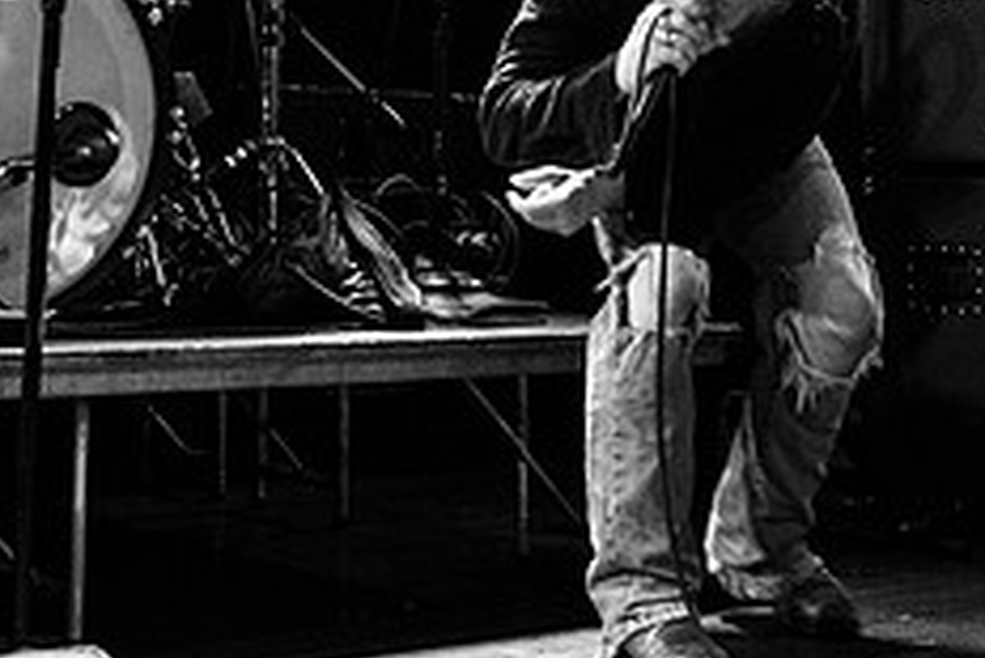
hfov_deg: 24.7
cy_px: -48
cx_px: 519
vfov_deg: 16.2
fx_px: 2245
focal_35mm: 82
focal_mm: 31
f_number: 3.2
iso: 2500
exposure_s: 1/125
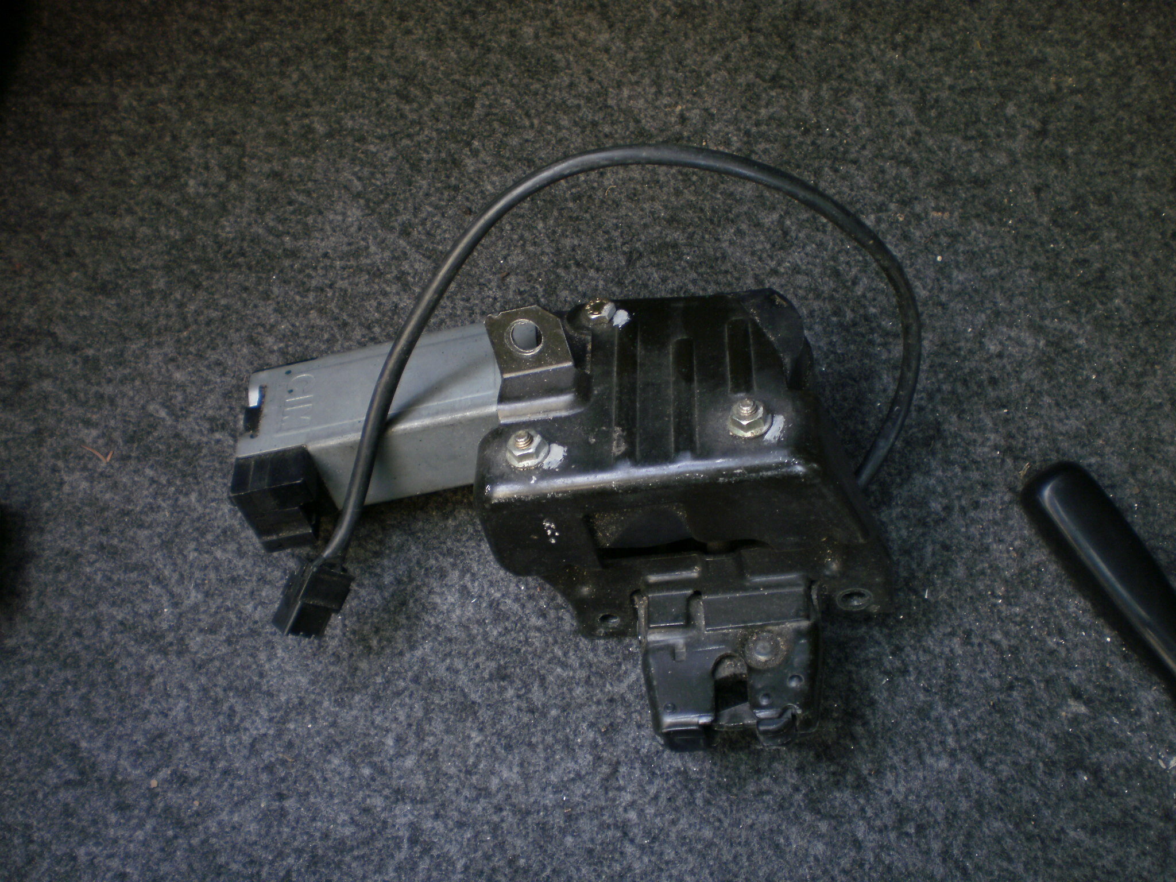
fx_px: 1223
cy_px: 441
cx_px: 588
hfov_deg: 51.4
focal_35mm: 36
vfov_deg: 39.7
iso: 100
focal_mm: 6.3
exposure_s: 1/50
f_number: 3.1
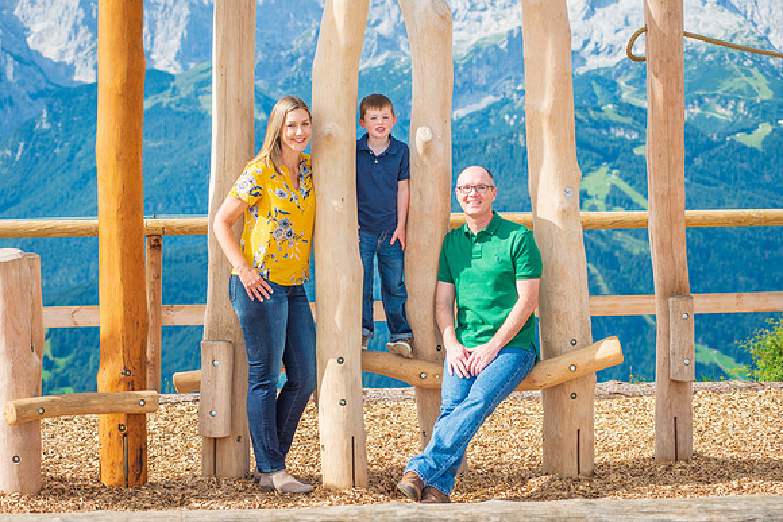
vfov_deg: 14.9
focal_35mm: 92
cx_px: 392
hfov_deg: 22.1
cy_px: 261
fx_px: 2001
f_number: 5.6
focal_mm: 92
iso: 100
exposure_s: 1/500
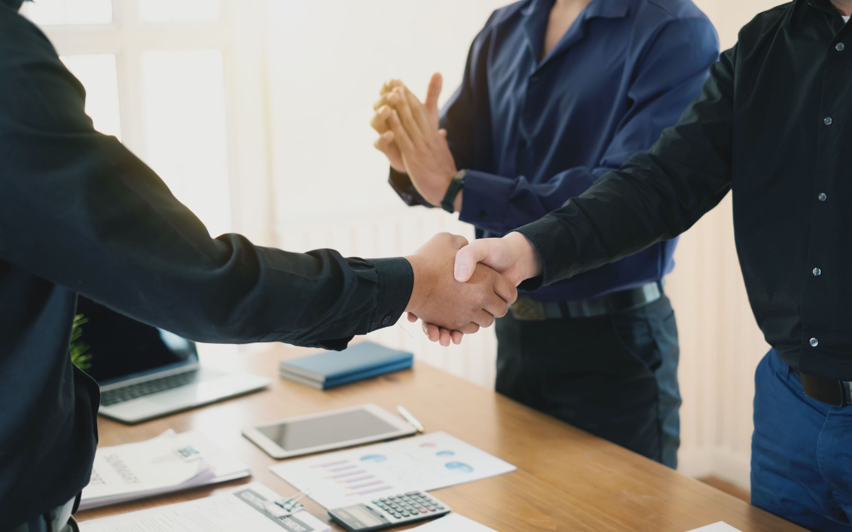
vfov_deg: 23.5
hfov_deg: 36.9
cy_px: 279
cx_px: 424
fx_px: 1277
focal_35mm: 55
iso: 250
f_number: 2
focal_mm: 35
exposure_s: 1/160
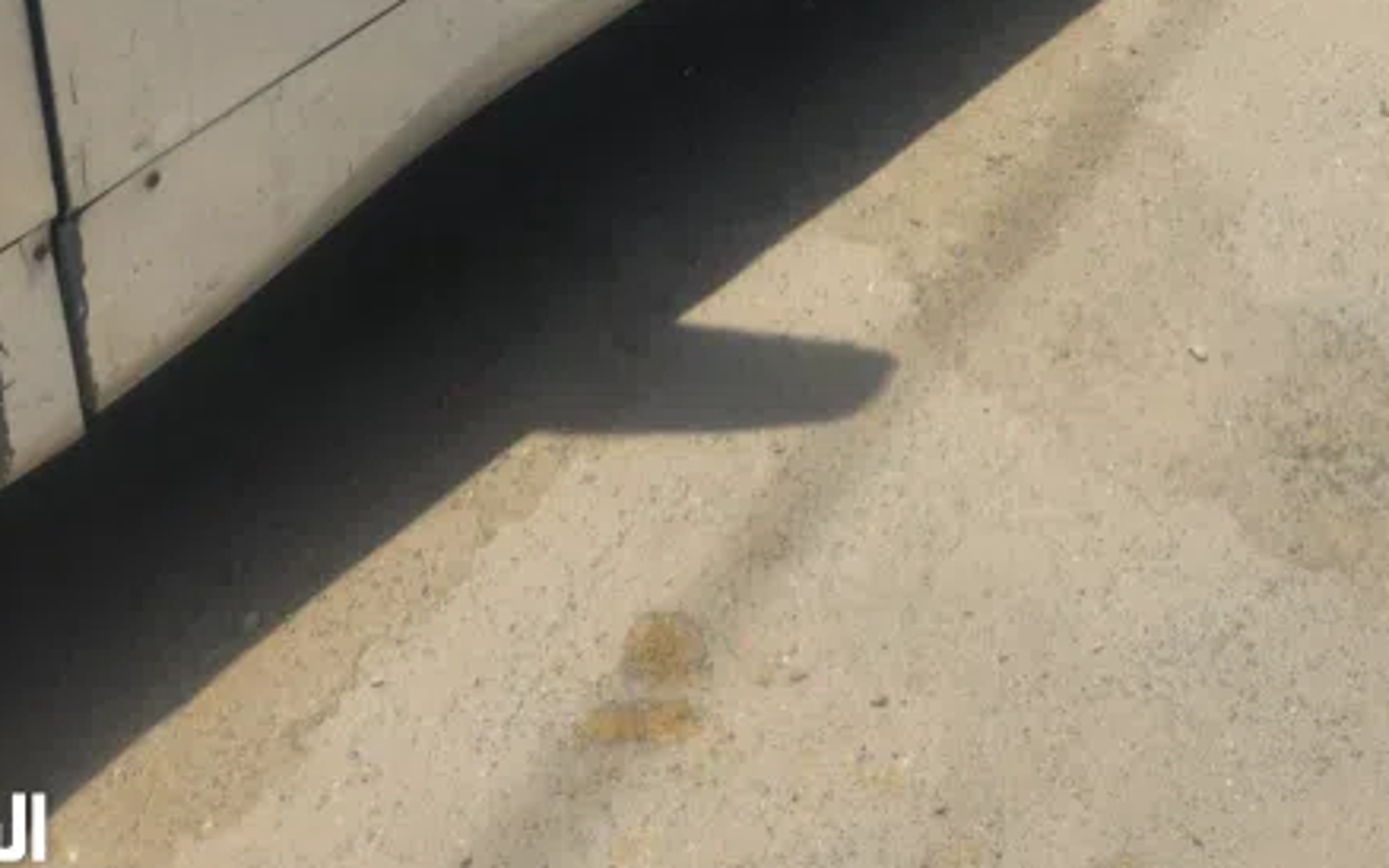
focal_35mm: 76
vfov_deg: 13.6
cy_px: -1066
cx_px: 1132
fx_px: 2878
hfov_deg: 26.6
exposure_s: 1/1228
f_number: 1.8
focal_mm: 5.4
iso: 20
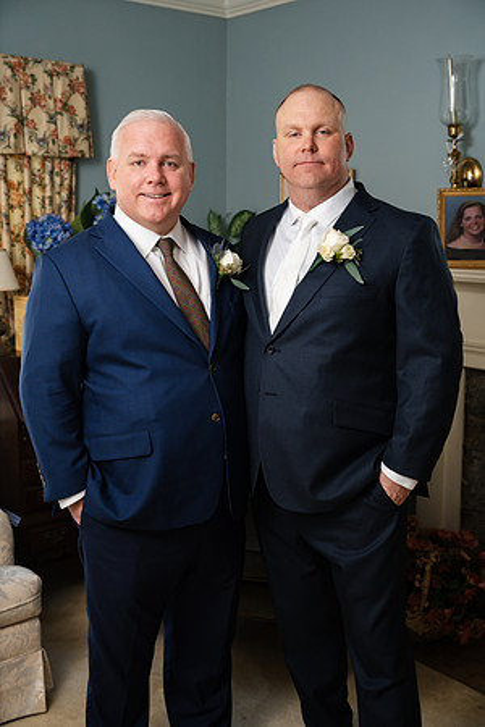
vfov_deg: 42.7
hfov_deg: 29.2
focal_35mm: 46
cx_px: 242
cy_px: 364
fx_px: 930
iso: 1000
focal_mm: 46
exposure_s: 1/200
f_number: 4
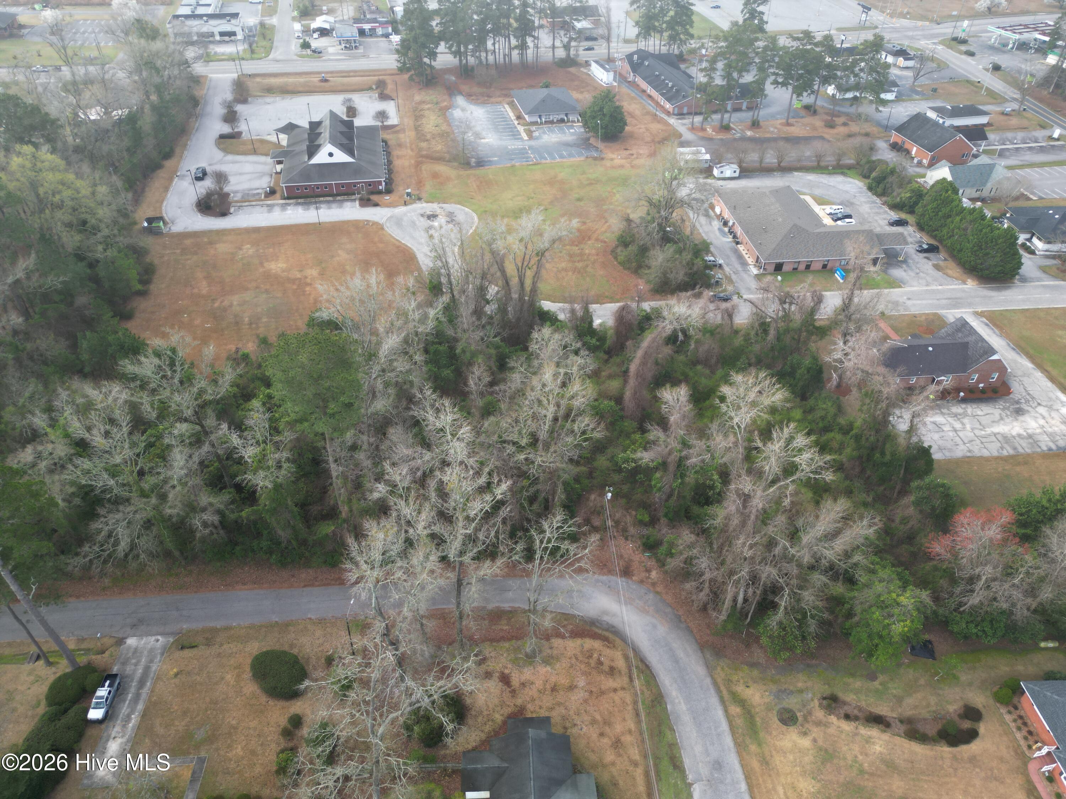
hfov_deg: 71.6
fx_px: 739
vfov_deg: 56.8
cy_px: 400
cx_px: 533
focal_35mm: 24
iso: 100
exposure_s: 1/350
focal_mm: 6.72
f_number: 1.7
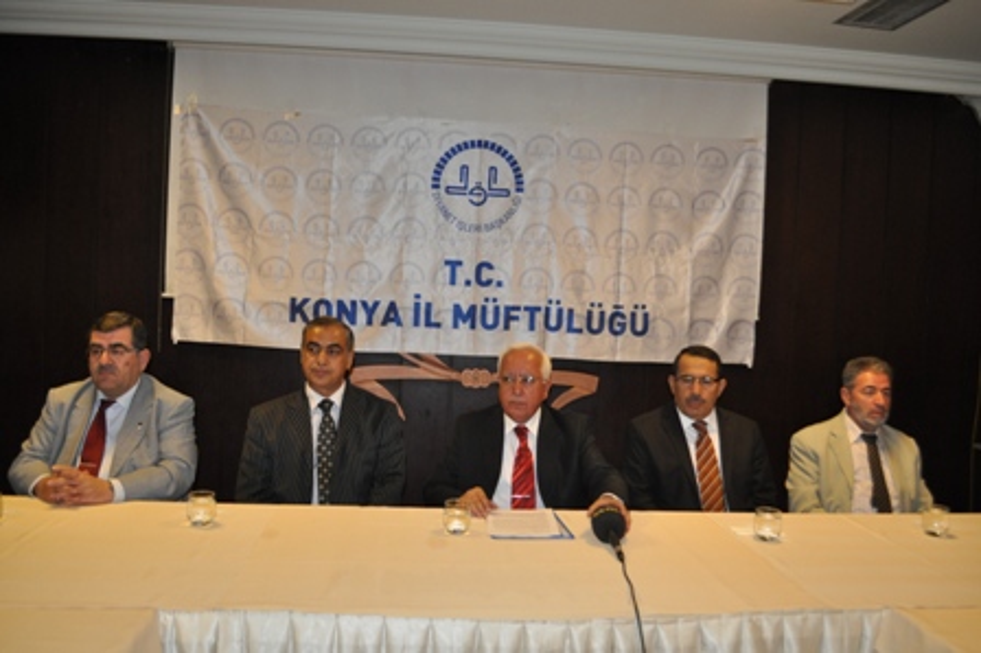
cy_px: 326
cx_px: 490
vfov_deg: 43.5
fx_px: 817
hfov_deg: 62.0
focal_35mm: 30
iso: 800
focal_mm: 20
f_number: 3.8
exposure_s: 1/60
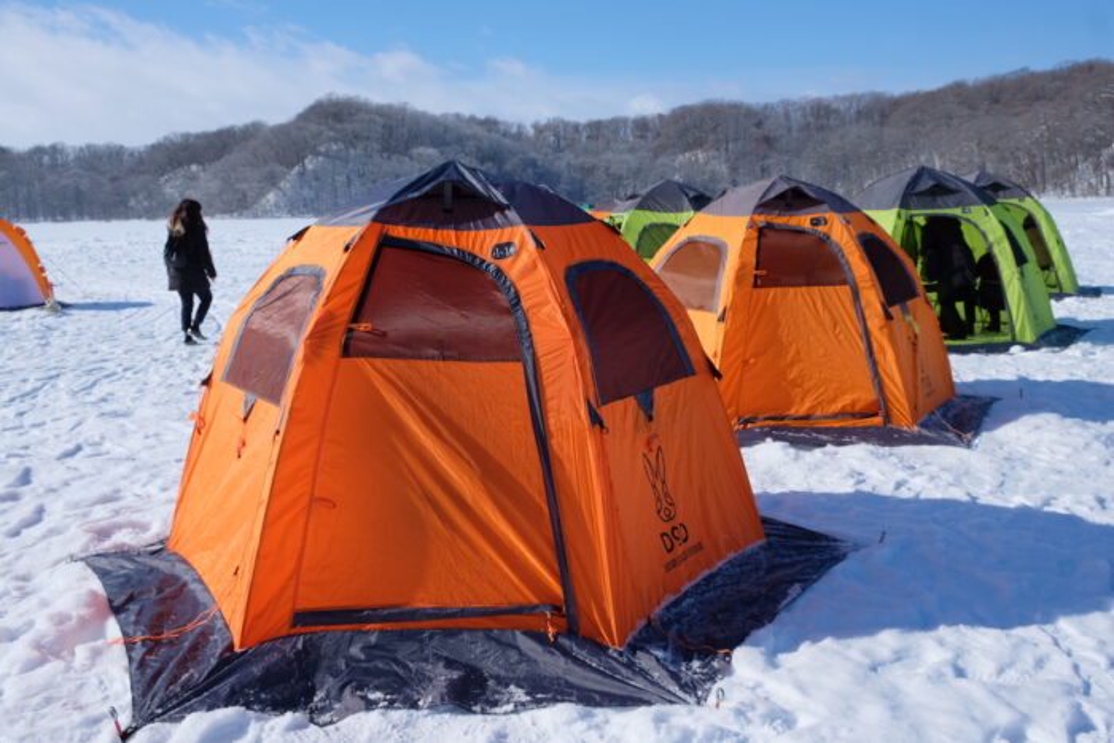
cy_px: 372
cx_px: 557
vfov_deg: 41.1
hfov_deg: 58.7
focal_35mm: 32
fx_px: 990
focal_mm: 21.4
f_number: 8
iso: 400
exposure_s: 1/1500
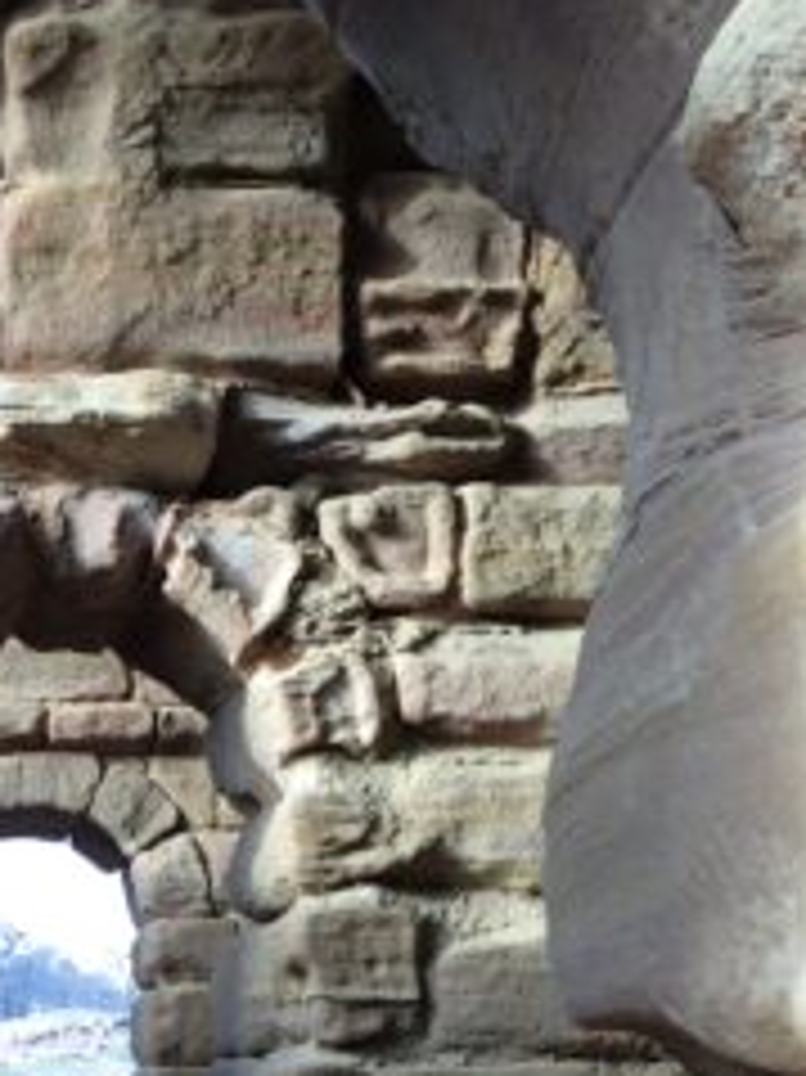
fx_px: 2082
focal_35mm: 67
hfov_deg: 20.9
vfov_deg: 27.5
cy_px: 1042
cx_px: -72
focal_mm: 4.12
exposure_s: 1/120
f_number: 2.2
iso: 32
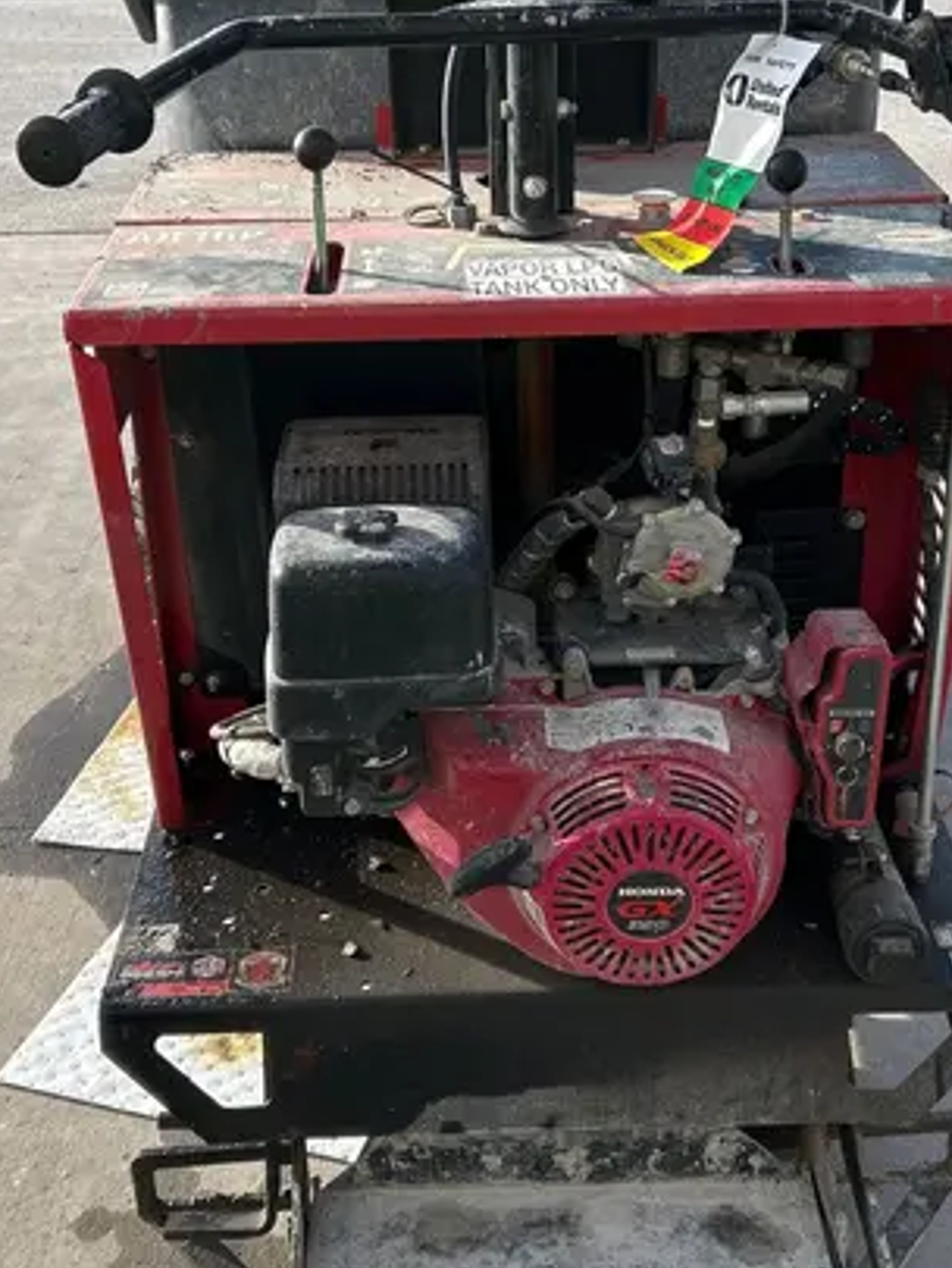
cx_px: 517
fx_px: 1723
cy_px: 565
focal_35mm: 47
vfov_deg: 40.4
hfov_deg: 30.9
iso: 50
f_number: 1.5
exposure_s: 1/1183
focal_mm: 5.7
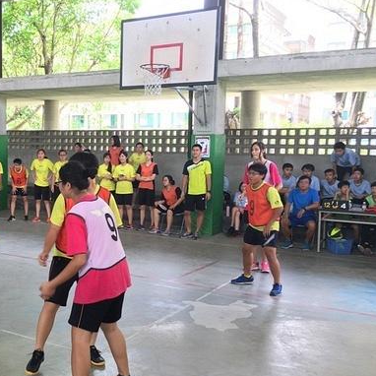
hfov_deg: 38.0
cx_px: 88
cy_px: 202
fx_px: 528
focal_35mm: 43
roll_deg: -1.1
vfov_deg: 39.1
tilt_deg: -6.6
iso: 25
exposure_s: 1/40
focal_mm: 4.15
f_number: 2.2
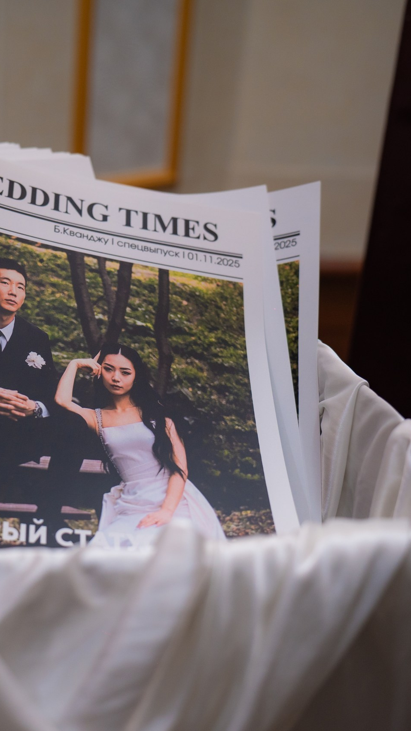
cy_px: 366
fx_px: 1008
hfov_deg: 22.4
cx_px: 22
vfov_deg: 39.9
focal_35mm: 52
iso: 1000
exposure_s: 1/250
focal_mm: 33
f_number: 3.2
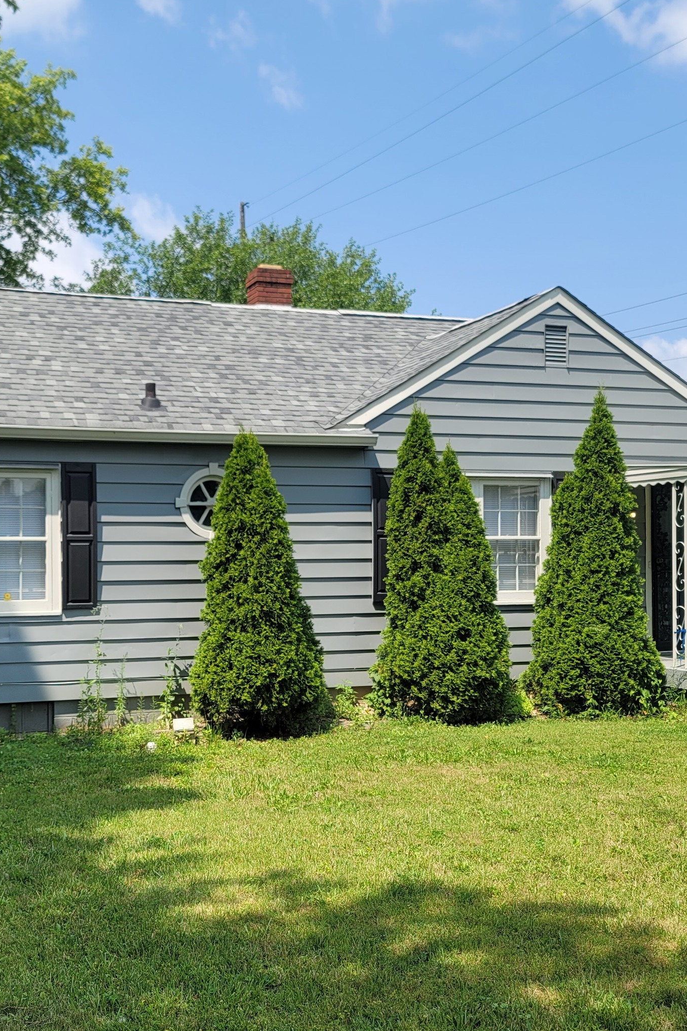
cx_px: 219
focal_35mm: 39
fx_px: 1116
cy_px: 559
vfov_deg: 49.5
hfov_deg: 33.8
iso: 20
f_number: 1.8
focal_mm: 7
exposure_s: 1/717
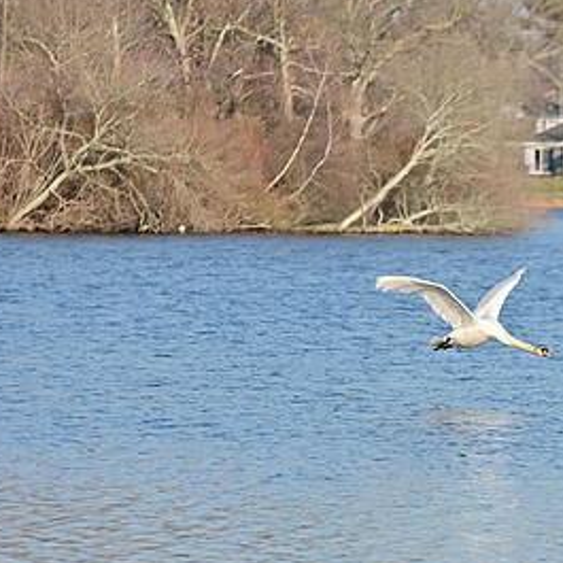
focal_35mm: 344
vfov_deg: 5.1
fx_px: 6330
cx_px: 482
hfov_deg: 5.1
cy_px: 325
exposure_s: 1/800
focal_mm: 185
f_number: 5
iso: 100
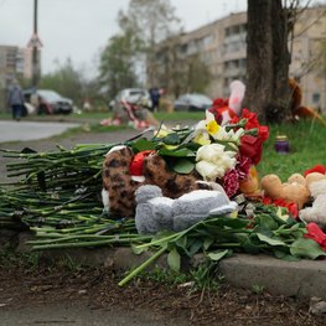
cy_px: 164
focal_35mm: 72
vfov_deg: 24.1
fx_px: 763
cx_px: 209
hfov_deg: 24.0
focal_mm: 37
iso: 500
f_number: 4
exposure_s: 1/640
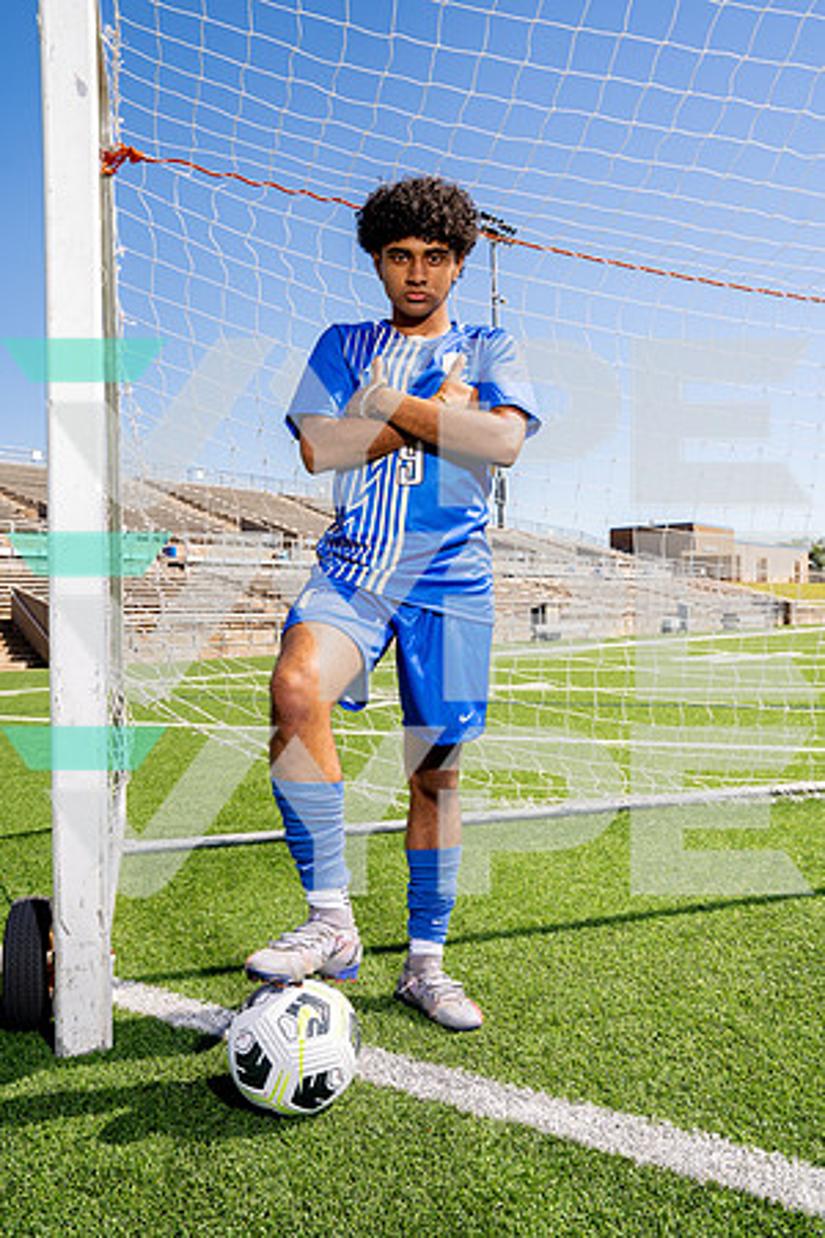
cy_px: 619
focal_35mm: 31
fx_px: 1066
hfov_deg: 42.3
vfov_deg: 60.3
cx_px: 412
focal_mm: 31
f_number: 8
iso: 100
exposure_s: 1/250
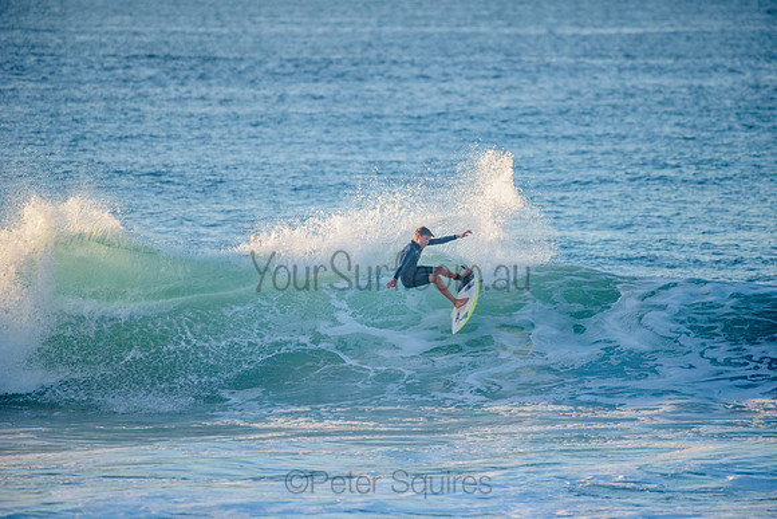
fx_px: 10794
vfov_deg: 2.8
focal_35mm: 500
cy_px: 260
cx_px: 388
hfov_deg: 4.1
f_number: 5.6
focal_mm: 500
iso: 400
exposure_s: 1/1250
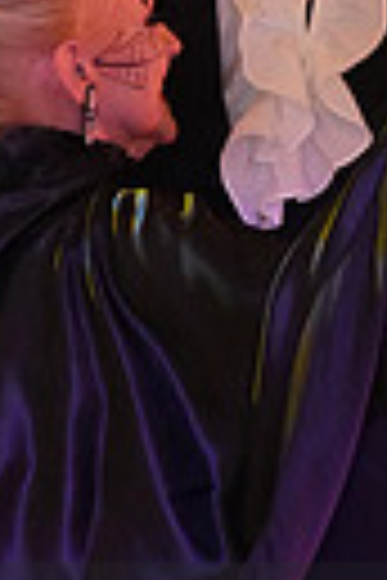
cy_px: 715
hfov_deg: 3.3
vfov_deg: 4.9
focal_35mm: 422
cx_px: 443
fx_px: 6804
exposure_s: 1/200
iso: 5000
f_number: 4.5
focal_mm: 94
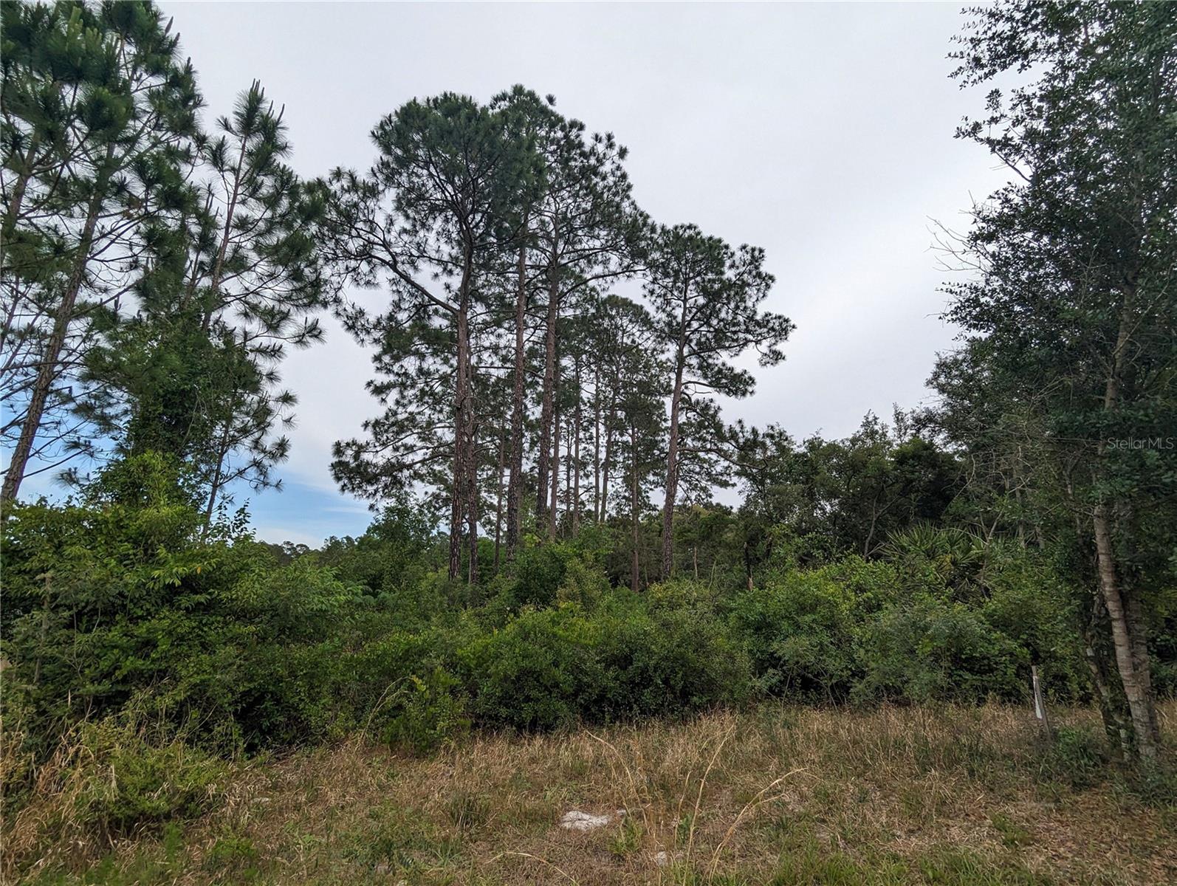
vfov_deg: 78.2
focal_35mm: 16
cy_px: 443
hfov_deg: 94.4
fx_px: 545
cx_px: 588
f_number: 2.2
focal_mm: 2.35
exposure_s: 1/1114
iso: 52
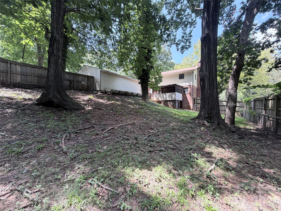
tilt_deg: -0.4
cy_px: 106
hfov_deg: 102.1
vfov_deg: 85.7
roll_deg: -0.4
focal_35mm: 14
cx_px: 140
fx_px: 114
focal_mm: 2.22
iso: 64
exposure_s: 1/121
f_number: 2.2
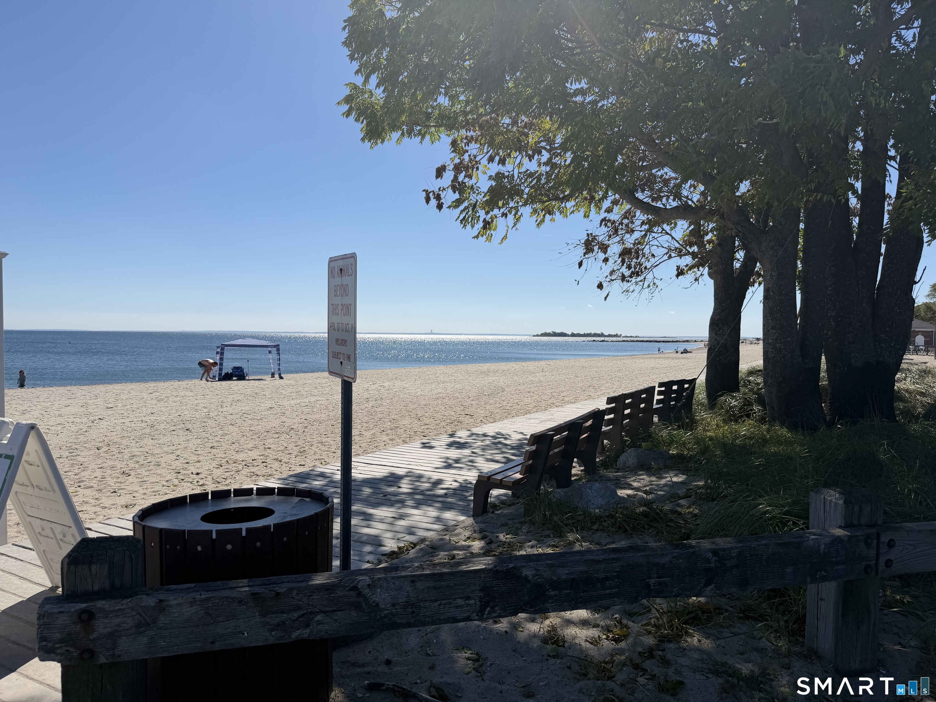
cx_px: 468
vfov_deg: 56.8
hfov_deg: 71.6
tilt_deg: -0.4
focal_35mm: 24
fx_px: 649
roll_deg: +0.2
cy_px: 351
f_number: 1.78
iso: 80
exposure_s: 1/10309
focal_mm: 6.76
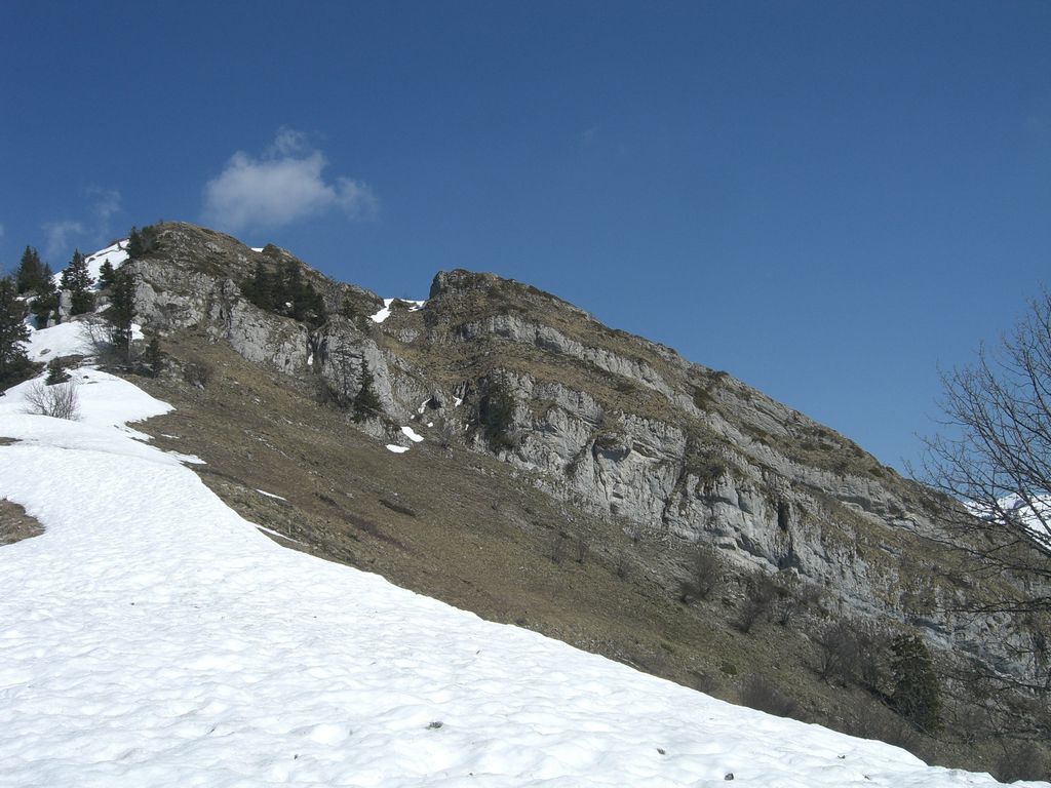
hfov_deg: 49.0
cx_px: 526
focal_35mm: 38
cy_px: 394
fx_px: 1154
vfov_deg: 37.7
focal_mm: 7.9
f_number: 8
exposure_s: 1/400
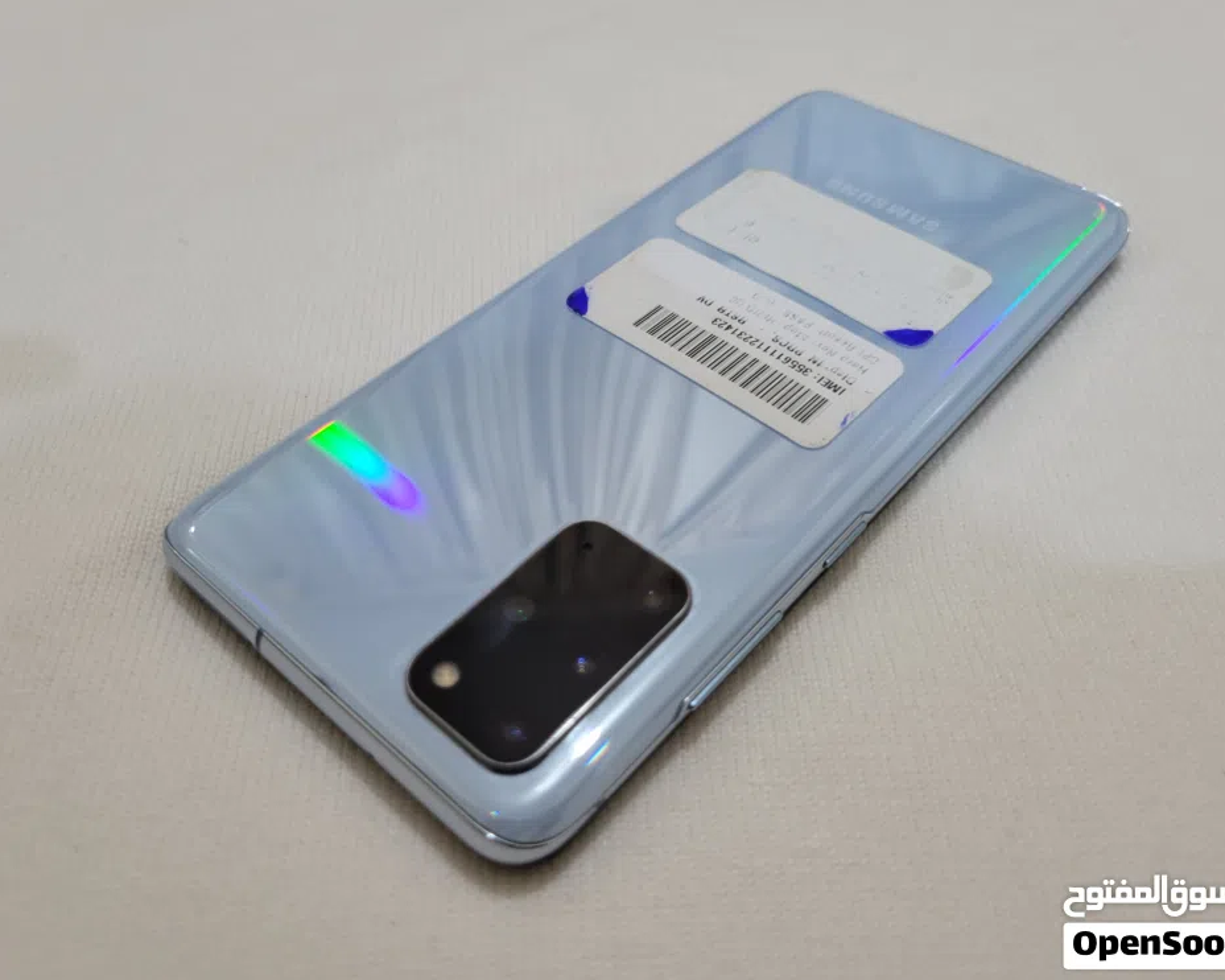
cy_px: 494
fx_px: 1015
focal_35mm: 28
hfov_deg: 62.2
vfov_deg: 51.5
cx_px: 611
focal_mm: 5.4
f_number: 1.8
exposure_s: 1/40
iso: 200
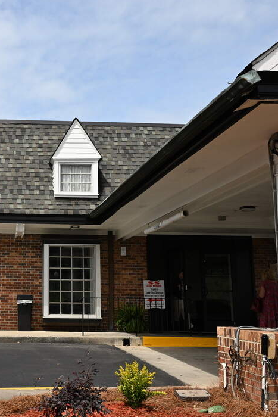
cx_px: 17
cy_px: 192
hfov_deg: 26.9
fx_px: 556
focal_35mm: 48
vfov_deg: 41.1
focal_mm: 28
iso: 800
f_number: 7.1
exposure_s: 1/3200
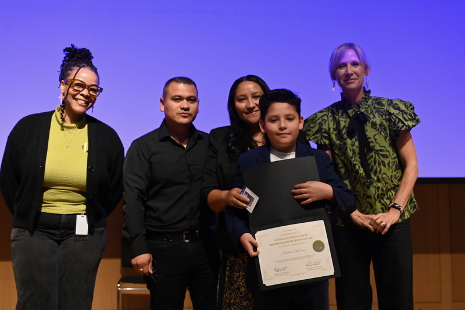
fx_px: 607
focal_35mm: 47
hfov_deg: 41.9
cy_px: 155
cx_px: 232
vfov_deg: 28.6
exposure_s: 1/100
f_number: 4
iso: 3200
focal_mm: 47
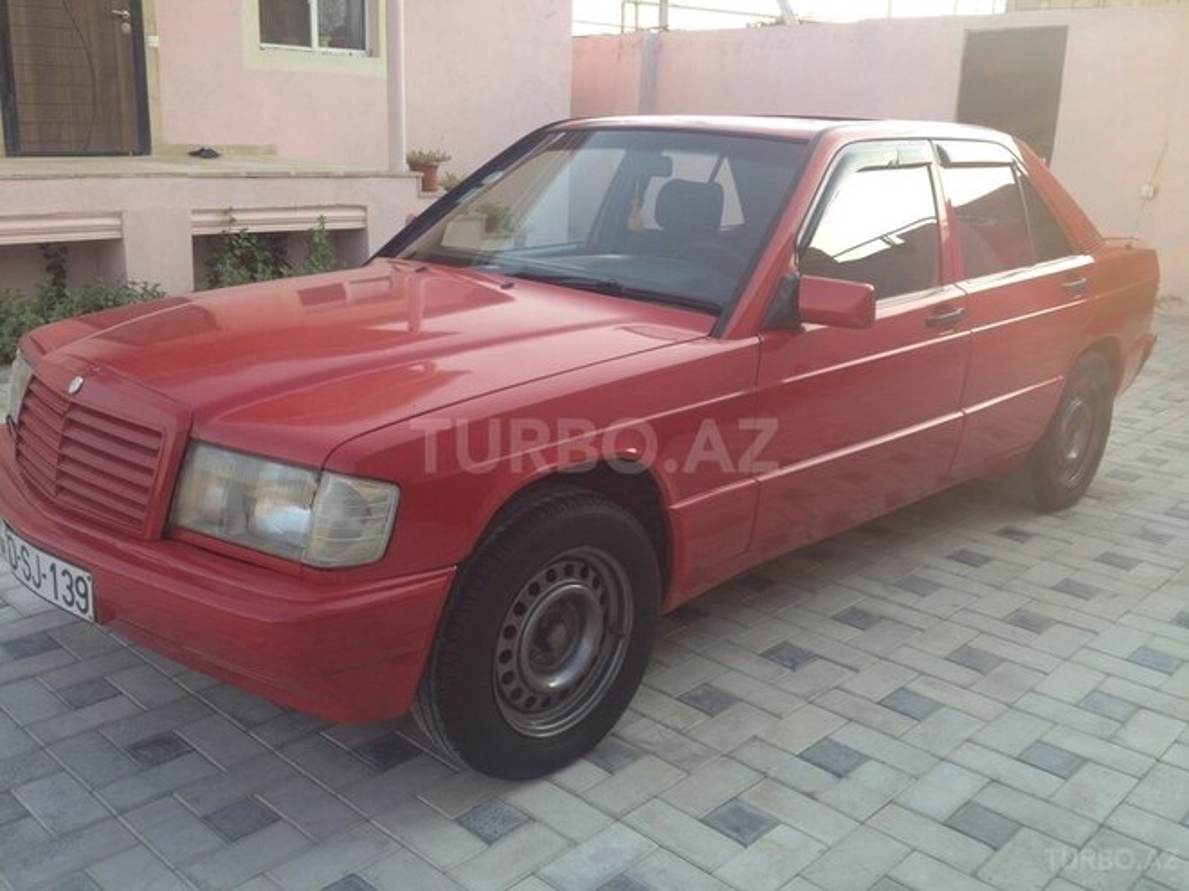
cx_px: 594
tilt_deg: -19.2
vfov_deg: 40.7
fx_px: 1202
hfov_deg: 52.6
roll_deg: -1.4
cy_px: 446
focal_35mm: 35
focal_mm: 4.28
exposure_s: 1/215
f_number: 2.4
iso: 50
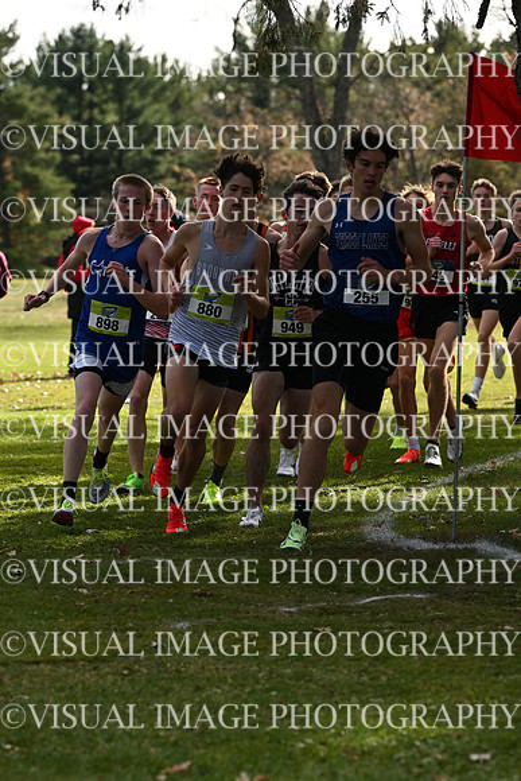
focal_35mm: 145
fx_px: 3146
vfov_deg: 14.2
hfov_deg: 9.5
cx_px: 260
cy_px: 390
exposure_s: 1/400
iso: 125
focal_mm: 145
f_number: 5.6
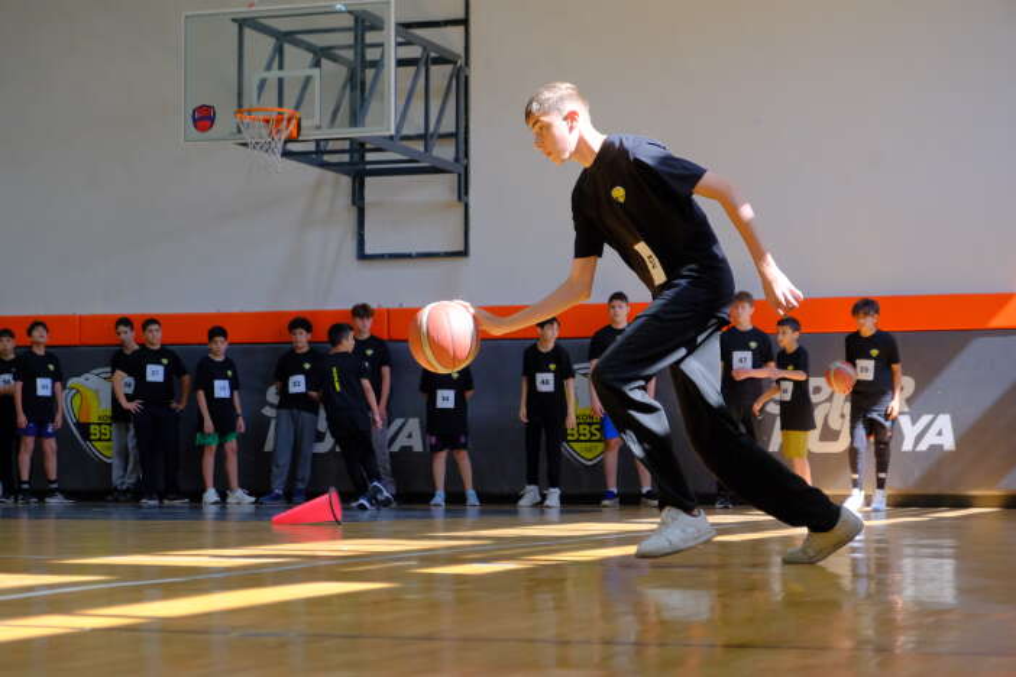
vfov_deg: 16.5
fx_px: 2342
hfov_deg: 24.5
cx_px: 508
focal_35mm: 83
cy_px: 338
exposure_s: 1/1250
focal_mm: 55
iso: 3200
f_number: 4
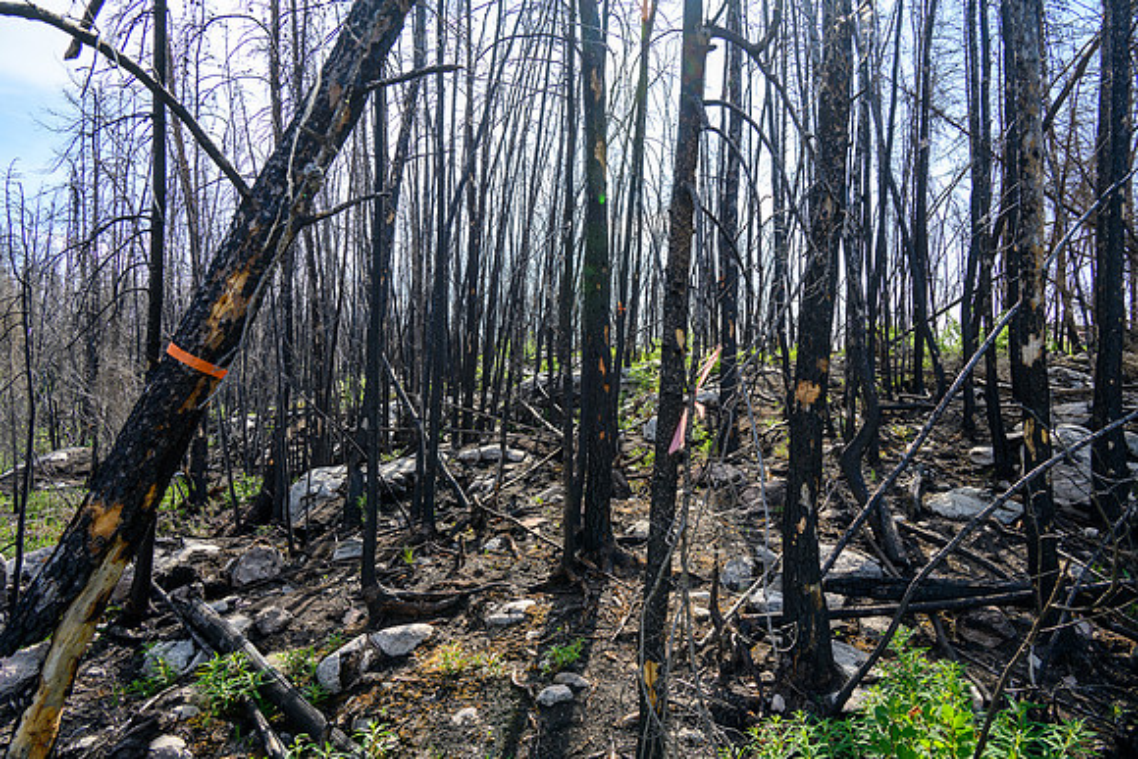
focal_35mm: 24
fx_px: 759
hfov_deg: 73.7
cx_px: 569
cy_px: 380
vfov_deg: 53.2
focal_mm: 24
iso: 110
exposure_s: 1/50
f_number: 8
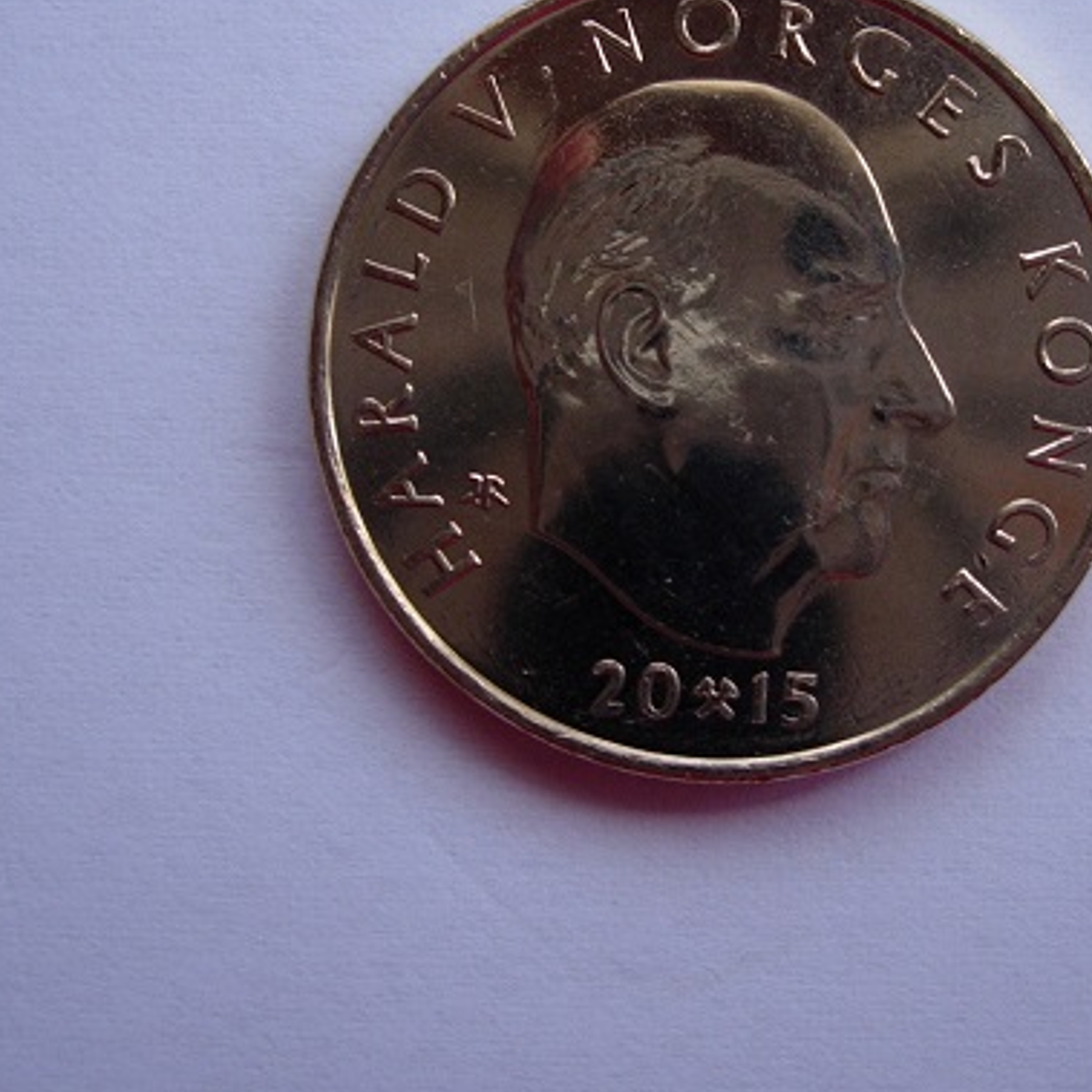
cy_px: 478
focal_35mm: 69
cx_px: 766
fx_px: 2463
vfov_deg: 25.0
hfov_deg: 24.8
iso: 64
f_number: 2.8
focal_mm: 7.8
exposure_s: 1/58.6
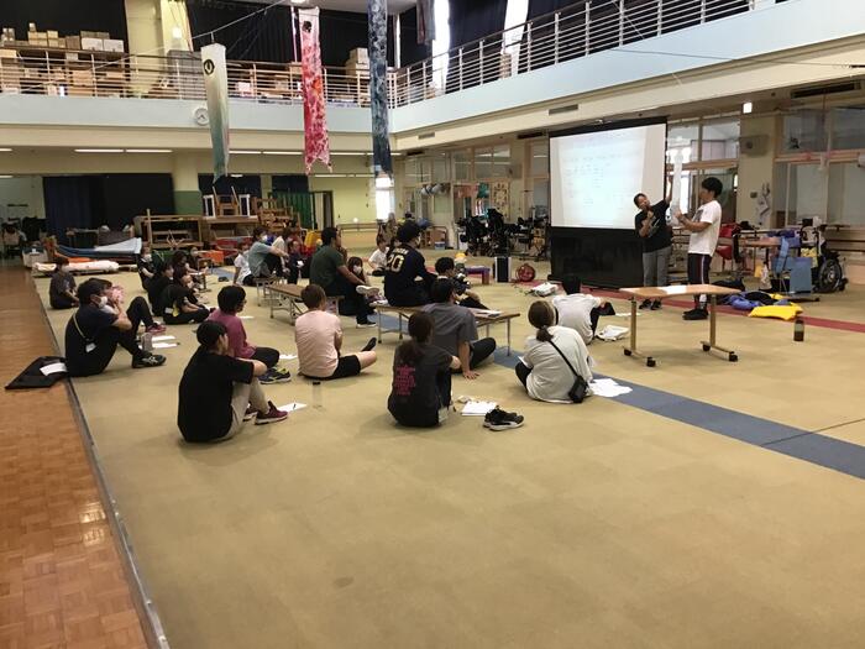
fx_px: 775
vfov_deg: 45.4
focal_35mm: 31
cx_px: 432
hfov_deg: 58.4
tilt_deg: -8.3
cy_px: 324
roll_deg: +1.4
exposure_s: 1/30
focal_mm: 3.3
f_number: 2.4
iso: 80
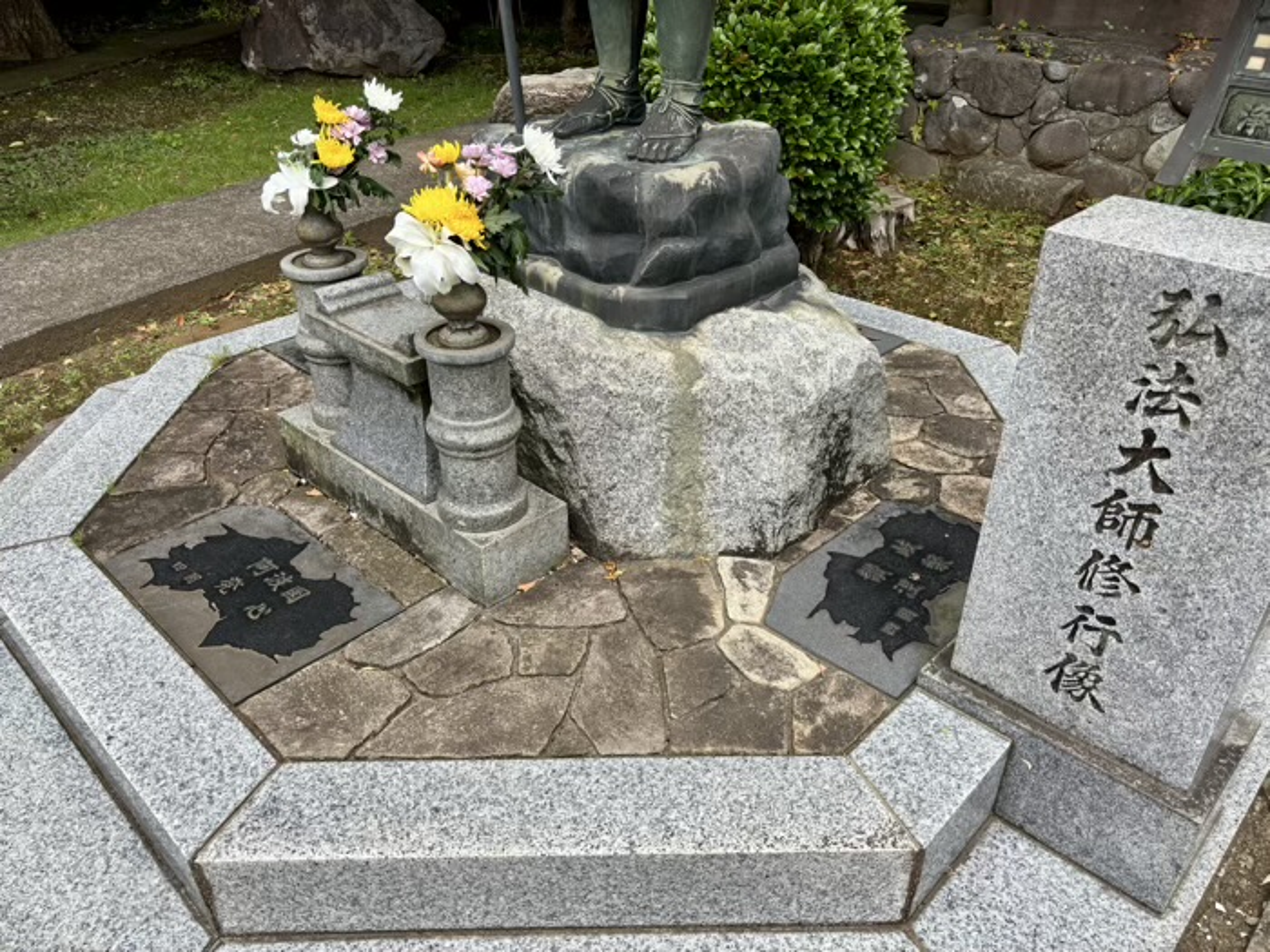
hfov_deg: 67.3
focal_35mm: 26
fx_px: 954
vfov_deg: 53.1
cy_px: 476
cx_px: 635
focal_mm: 5.96
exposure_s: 1/1295
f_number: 1.6
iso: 50
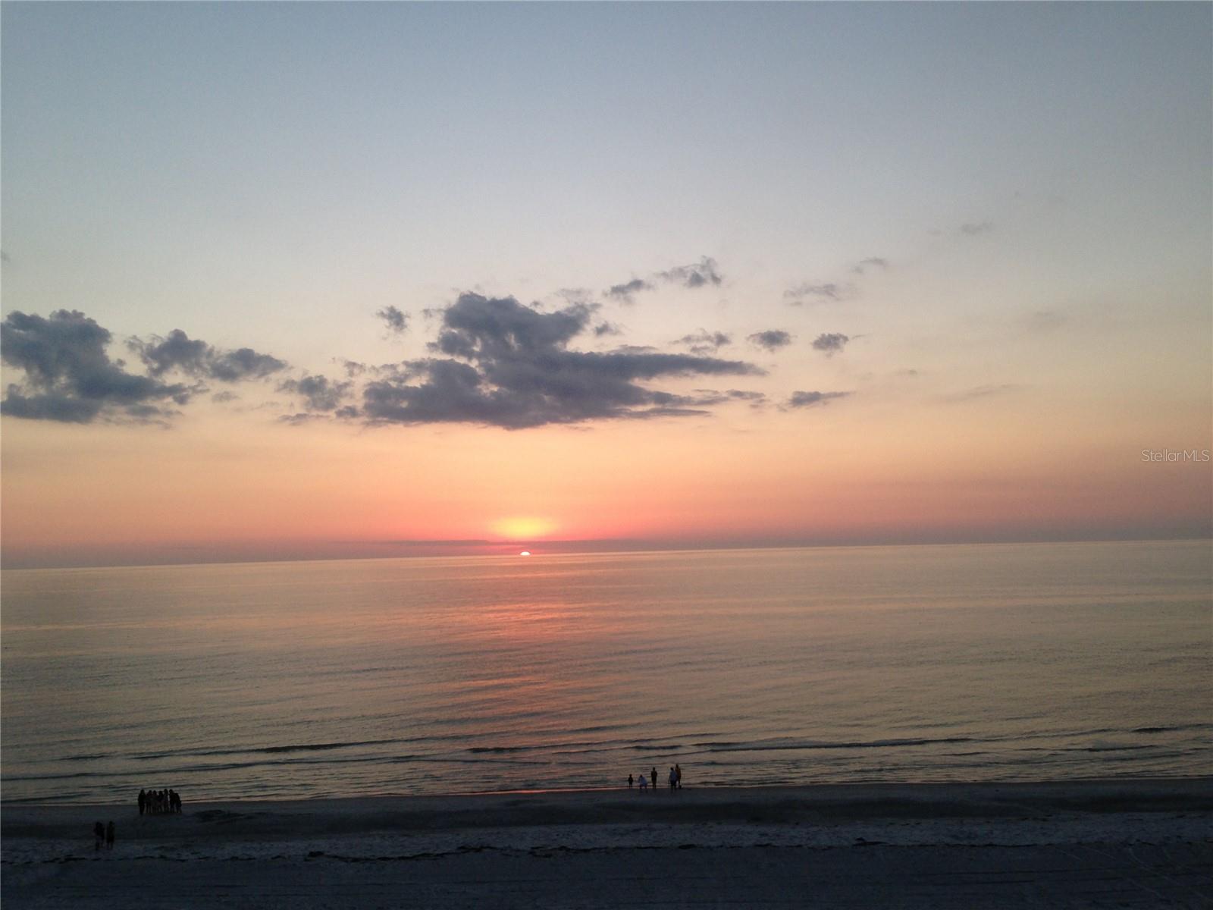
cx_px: 606
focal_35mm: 33
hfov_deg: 55.4
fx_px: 1156
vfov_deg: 42.9
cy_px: 455
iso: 50
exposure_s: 1/194
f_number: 2.4
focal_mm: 4.13
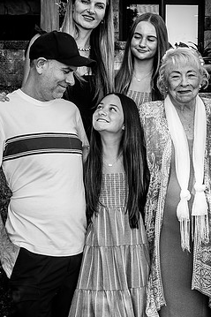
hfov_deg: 14.7
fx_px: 801
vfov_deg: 22.4
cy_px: 184
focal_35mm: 91
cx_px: 217
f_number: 8
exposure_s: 1/250
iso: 320
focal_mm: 24
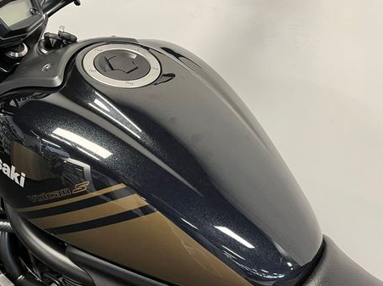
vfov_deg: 38.5
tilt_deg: -34.7
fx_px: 409
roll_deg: +0.7
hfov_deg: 49.9
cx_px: 160
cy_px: 169
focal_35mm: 37
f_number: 1.6
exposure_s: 1/50
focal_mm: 5.1
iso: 160
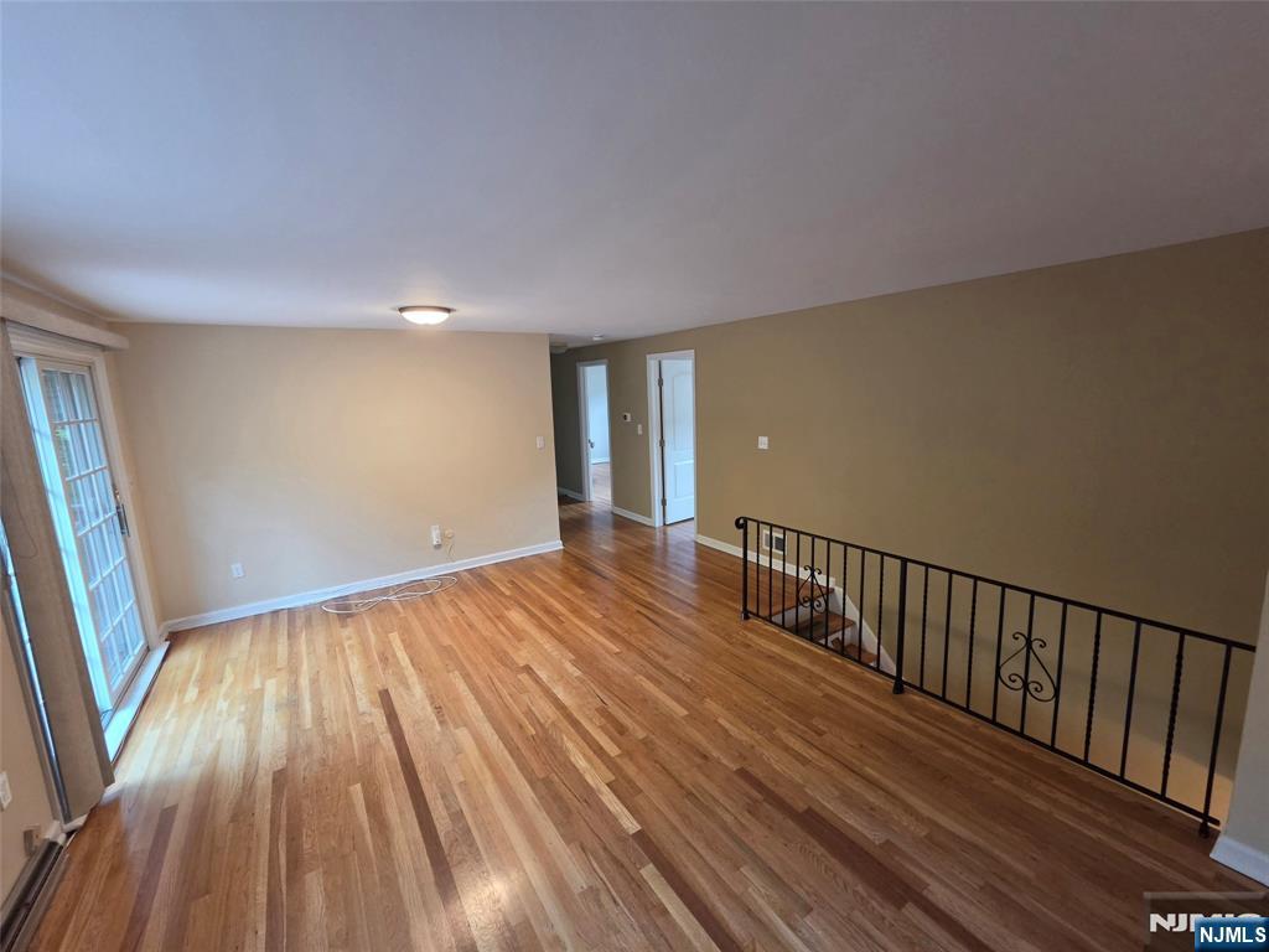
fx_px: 477
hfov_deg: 106.2
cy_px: 476
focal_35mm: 13
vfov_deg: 89.9
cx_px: 634
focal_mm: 2.2
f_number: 2.2
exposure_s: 1/60.2
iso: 400
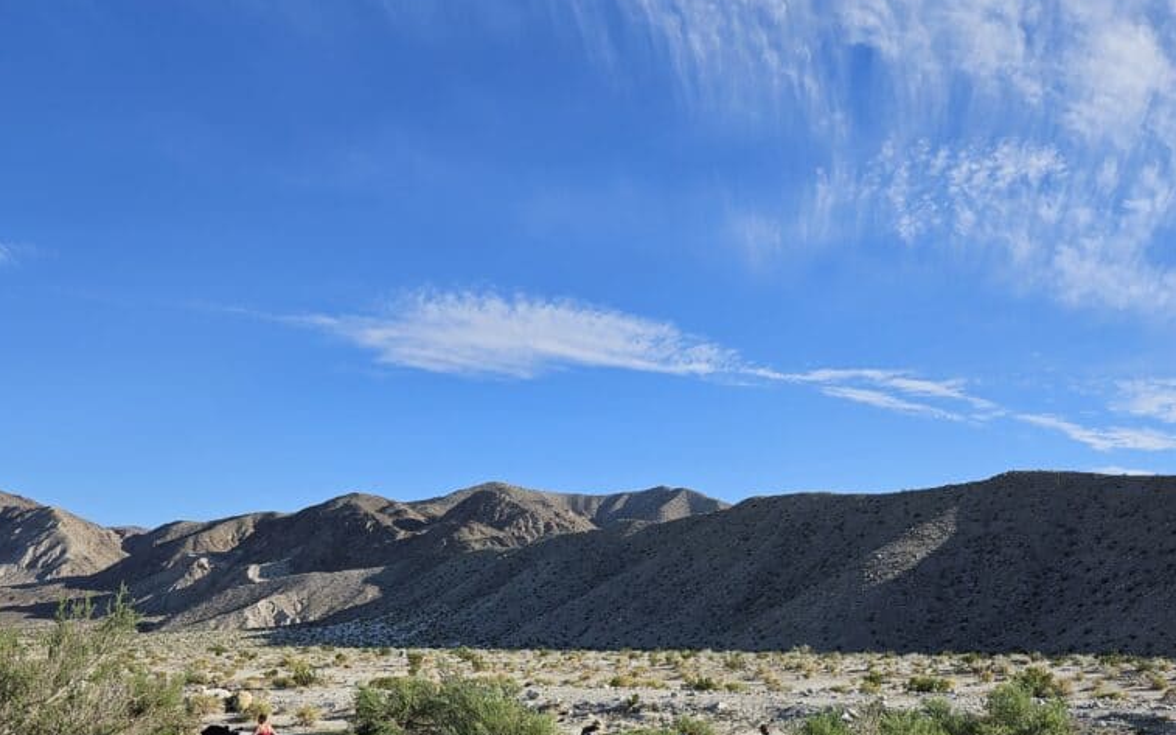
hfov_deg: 58.1
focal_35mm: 33
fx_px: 1058
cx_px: 583
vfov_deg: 35.8
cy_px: 671
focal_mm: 5.4
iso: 25
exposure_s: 1/1915
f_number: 1.8
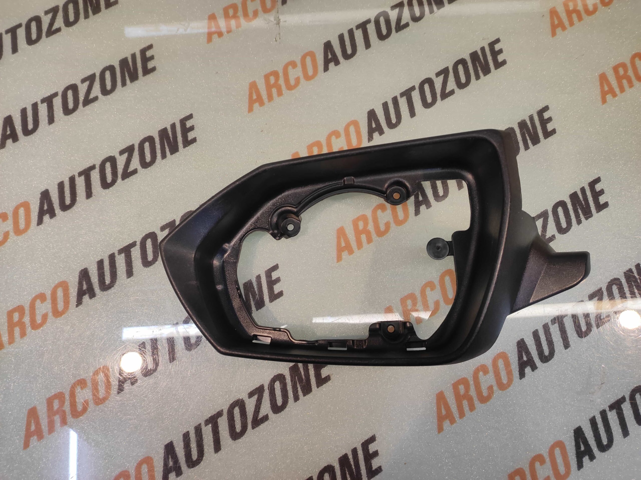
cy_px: 240
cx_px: 320
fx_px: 315
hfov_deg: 91.1
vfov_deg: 74.7
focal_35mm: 17
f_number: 1.79
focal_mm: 4.74
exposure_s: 1/33
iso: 93
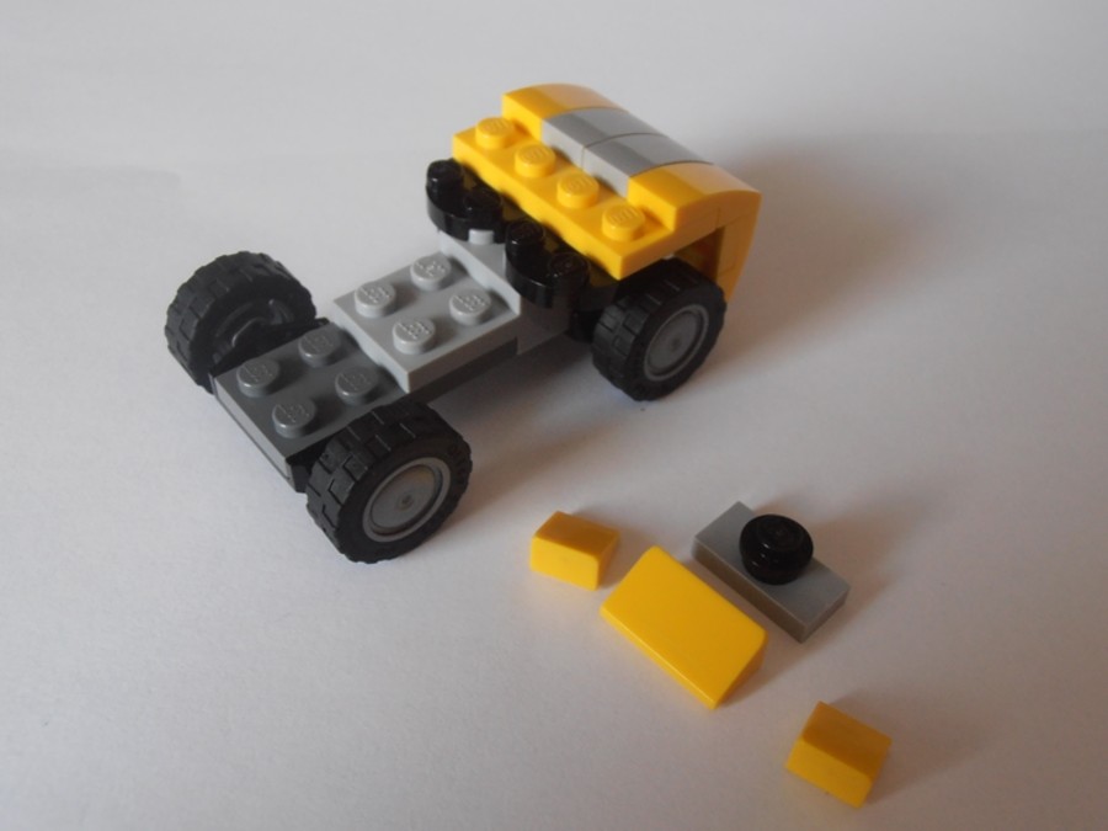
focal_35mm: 37
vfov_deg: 38.7
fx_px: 1184
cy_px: 416
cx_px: 554
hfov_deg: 50.1
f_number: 3.9
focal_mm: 6.61
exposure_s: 1/20
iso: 125
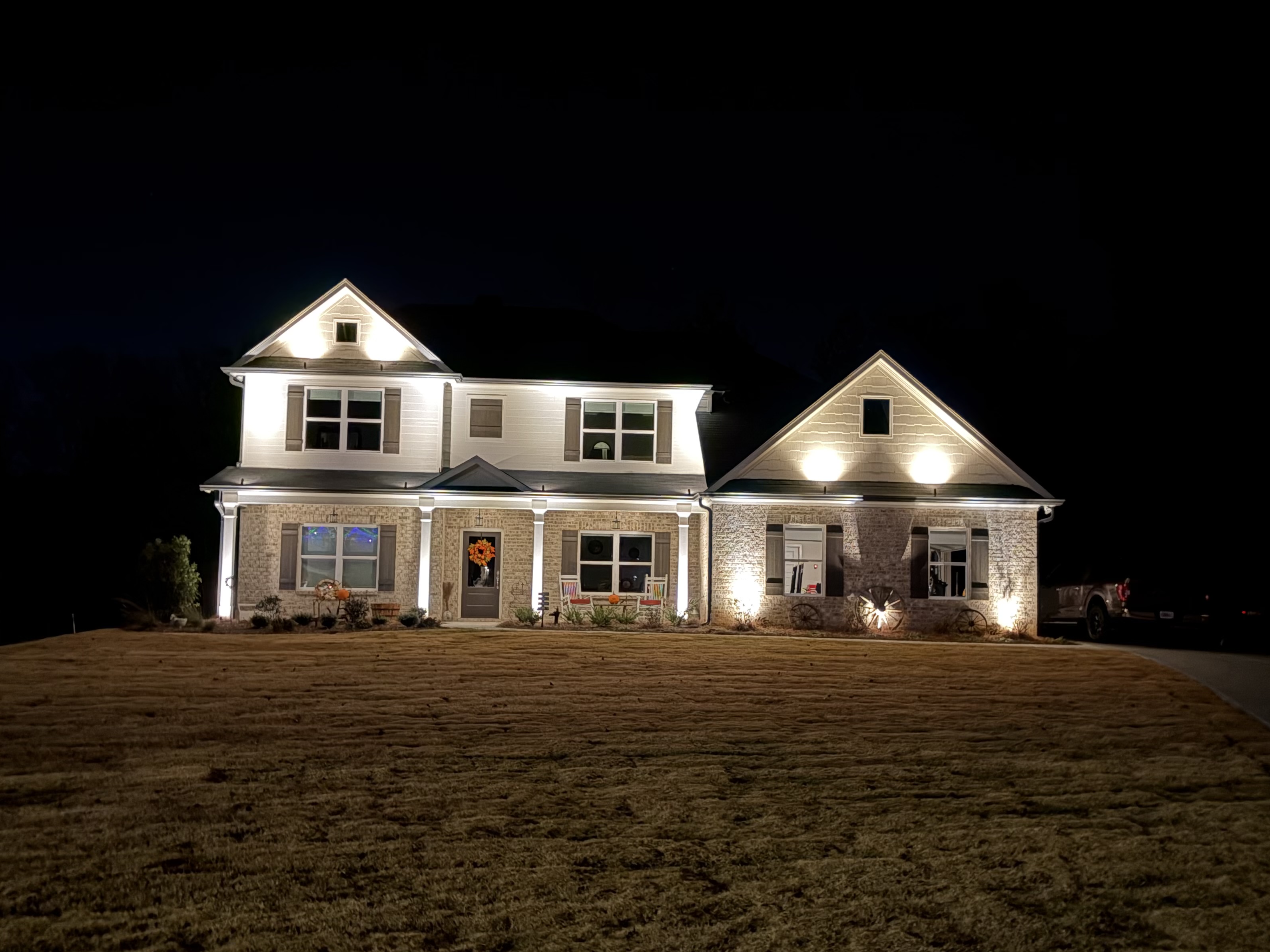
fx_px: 1211
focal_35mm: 33
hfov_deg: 55.3
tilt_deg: +5.9
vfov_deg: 42.9
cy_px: 524
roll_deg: +0.2
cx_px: 645
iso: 640
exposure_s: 1/5
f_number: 1.6
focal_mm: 5.96
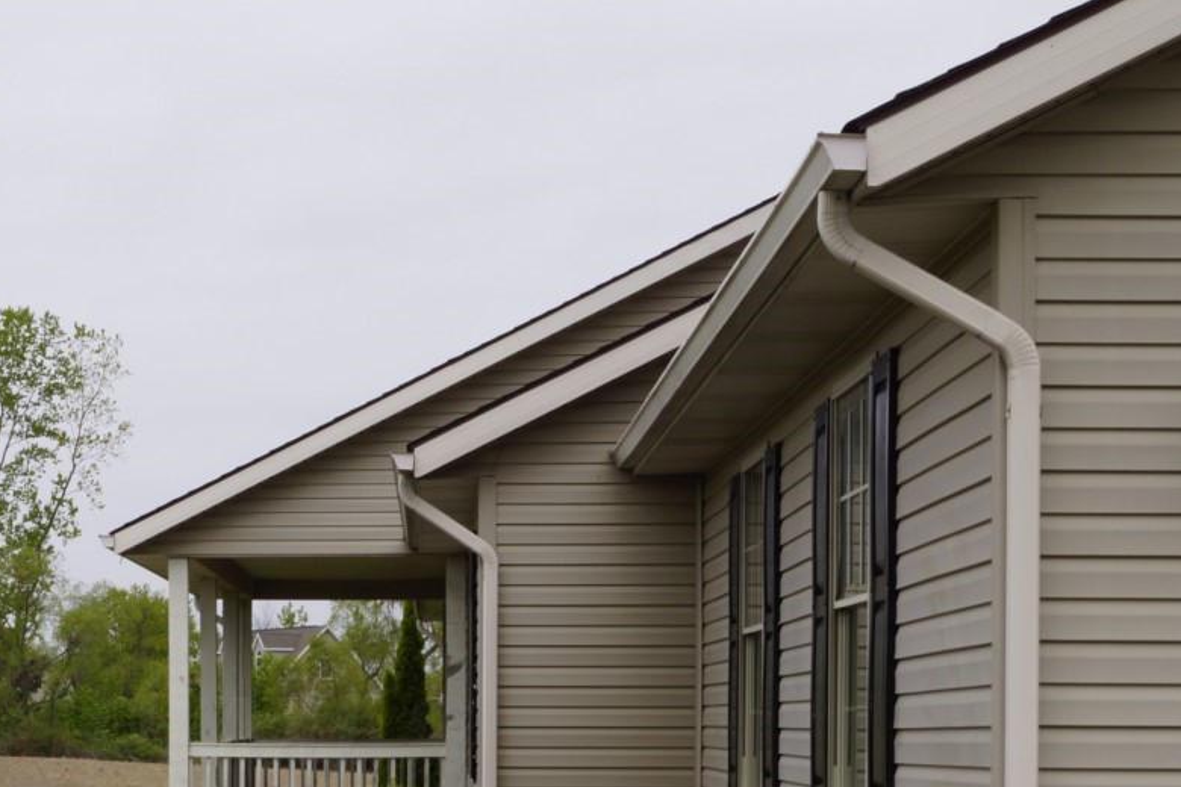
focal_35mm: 80
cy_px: 747
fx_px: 2624
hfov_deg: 24.9
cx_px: 227
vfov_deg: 16.8
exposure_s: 1/100
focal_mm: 26
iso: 100
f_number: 16
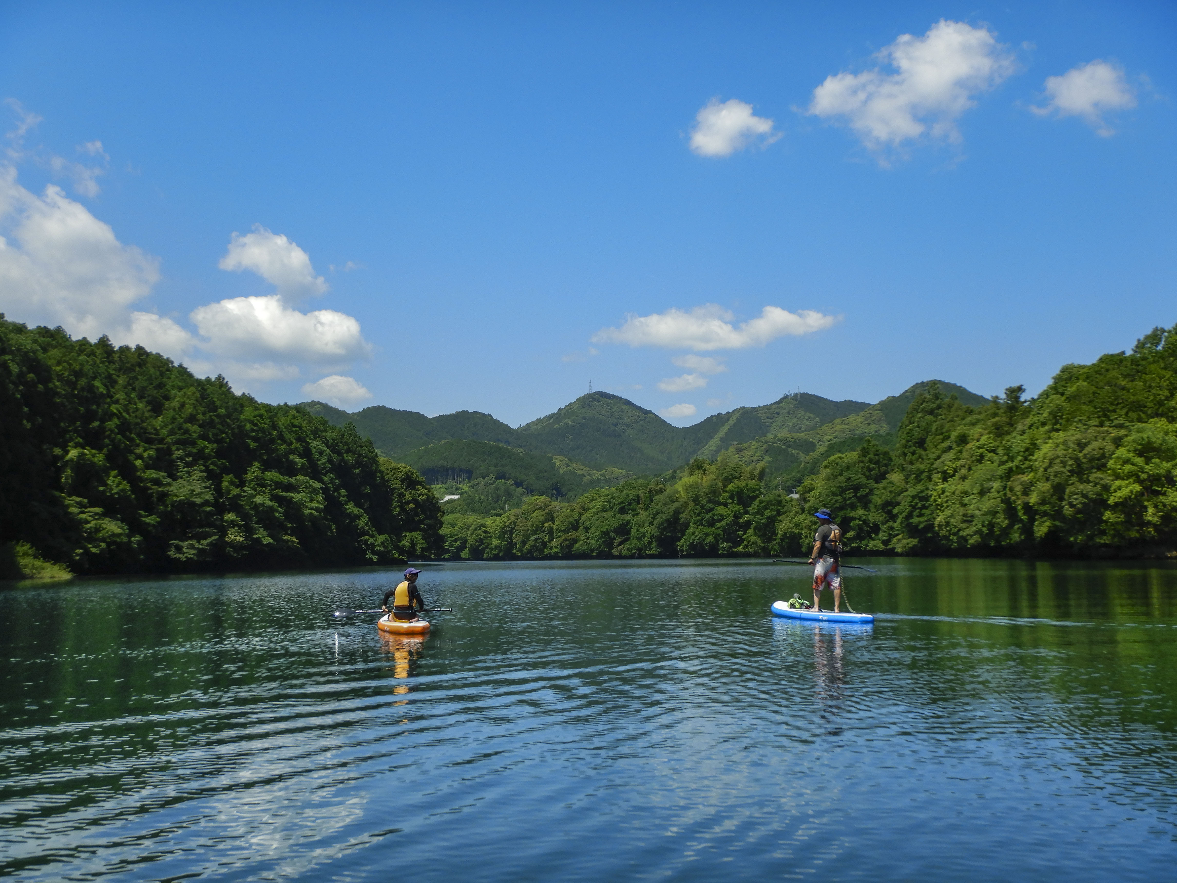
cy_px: 442
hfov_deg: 50.1
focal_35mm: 37
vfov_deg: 38.7
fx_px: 1258
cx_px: 588
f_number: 4.2
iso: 125
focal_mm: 6.6
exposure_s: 1/800
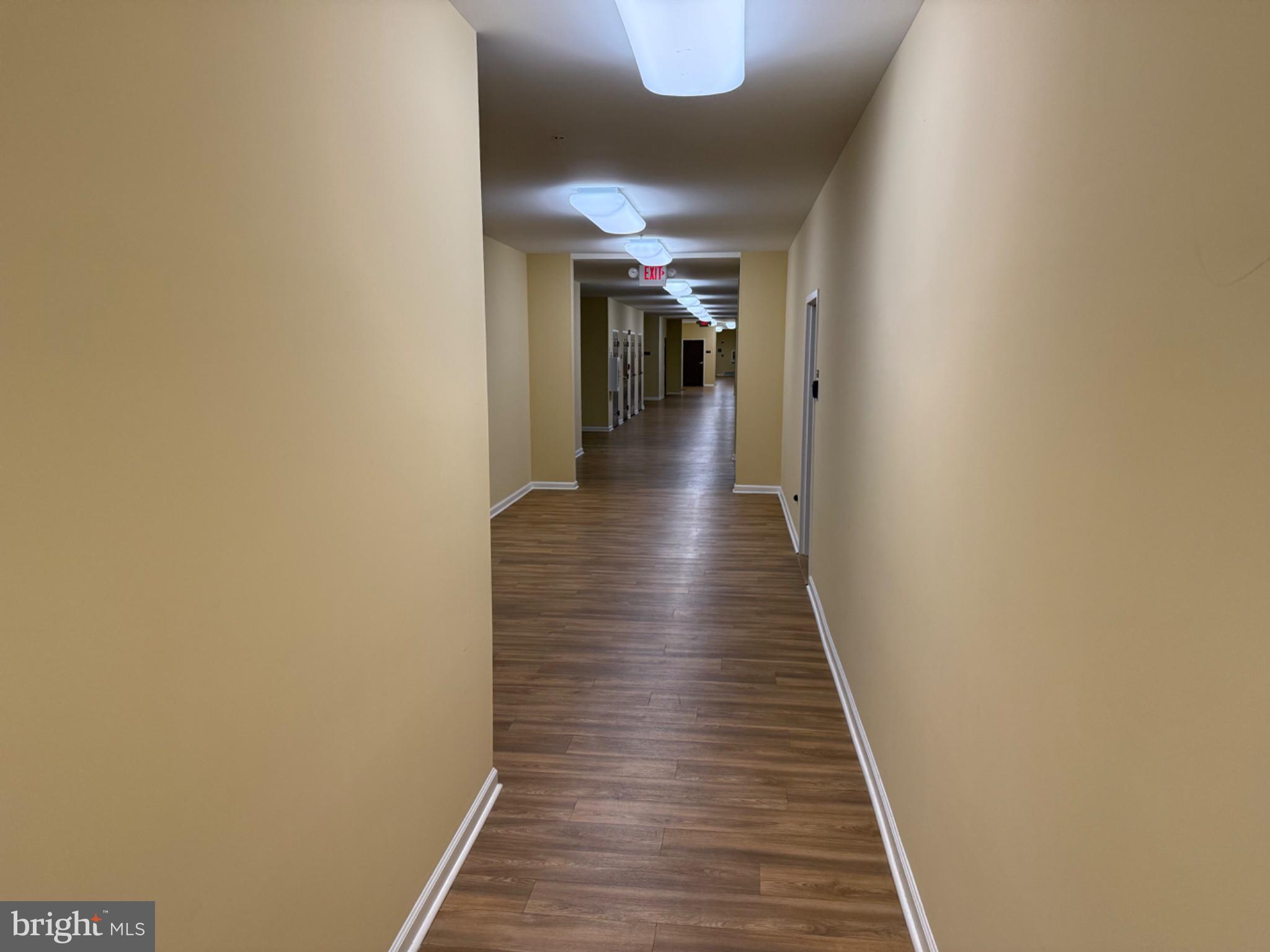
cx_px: 635
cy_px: 476
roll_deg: +0.1
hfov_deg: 71.6
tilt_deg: -8.3
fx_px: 881
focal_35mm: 24
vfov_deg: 56.8
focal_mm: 6.76
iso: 320
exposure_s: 1/120
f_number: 1.78
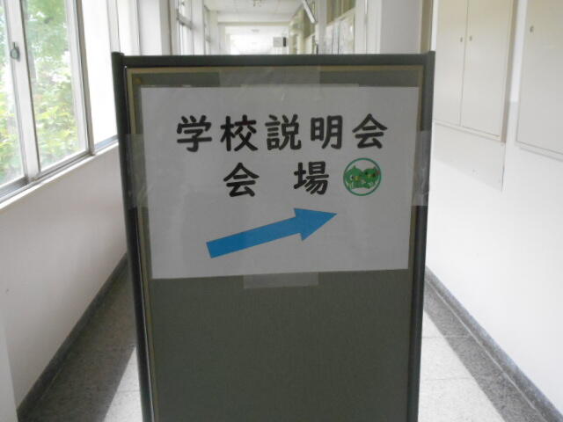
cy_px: 211
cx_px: 282
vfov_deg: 41.8
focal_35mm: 34
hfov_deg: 54.0
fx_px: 553
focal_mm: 5.8
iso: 800
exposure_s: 1/160
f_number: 3.6
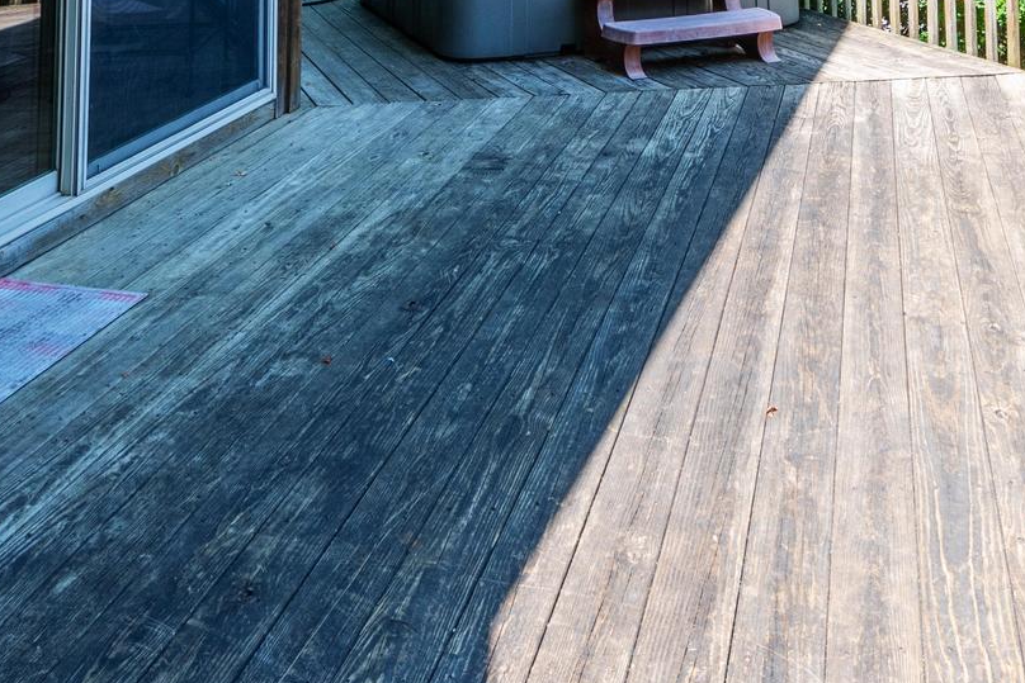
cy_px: -102
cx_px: 636
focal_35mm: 38
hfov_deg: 50.2
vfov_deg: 30.6
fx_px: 1082
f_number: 8
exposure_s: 1/30
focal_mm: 10
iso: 100
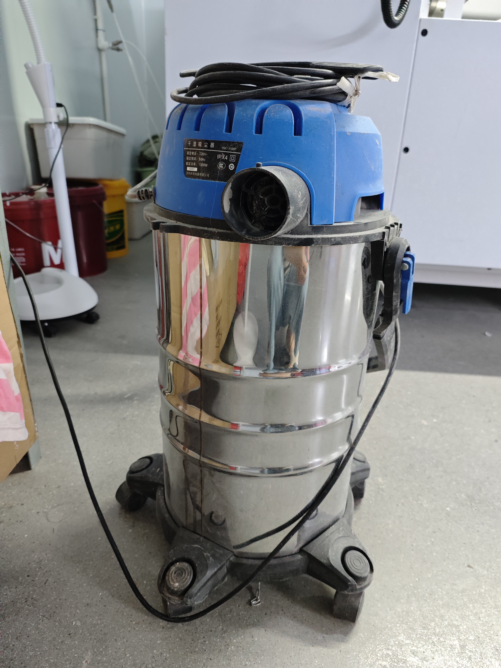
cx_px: 250
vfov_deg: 73.9
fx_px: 444
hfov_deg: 58.9
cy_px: 334
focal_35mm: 23
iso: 2000
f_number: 1.6
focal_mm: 6.55
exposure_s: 1/252
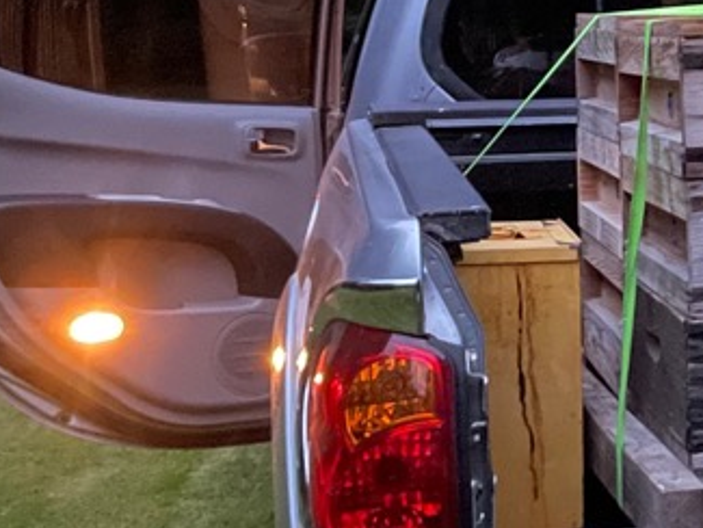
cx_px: 926
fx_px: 1950
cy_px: 188
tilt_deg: -6.7
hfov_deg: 18.9
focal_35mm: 96
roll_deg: -0.3
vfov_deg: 15.4
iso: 1600
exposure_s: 1/4
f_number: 1.6
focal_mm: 4.2
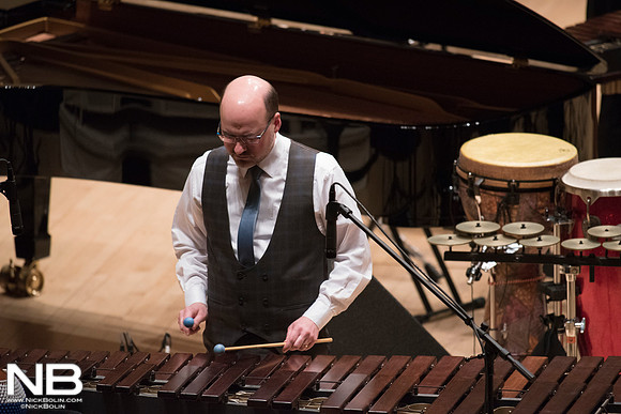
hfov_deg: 3.4
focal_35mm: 600
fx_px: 10352
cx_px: 310
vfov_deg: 2.3
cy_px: 207
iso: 6400
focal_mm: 600
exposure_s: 1/160
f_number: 5.6
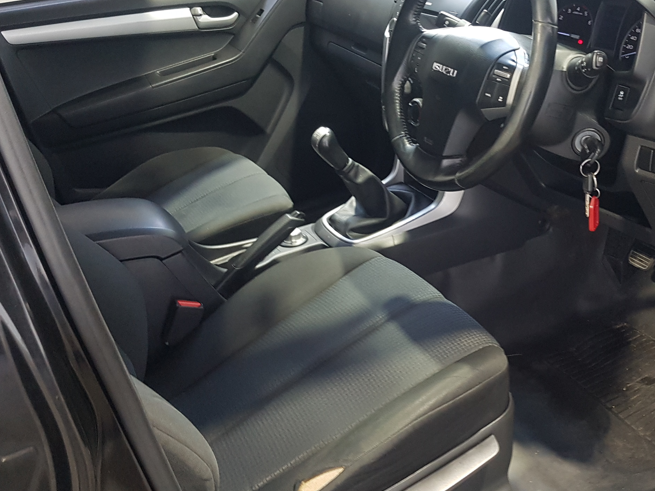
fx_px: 757
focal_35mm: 40
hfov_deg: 46.4
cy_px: 202
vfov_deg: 35.9
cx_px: 407
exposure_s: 1/25
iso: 200
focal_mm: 4.2
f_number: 1.7
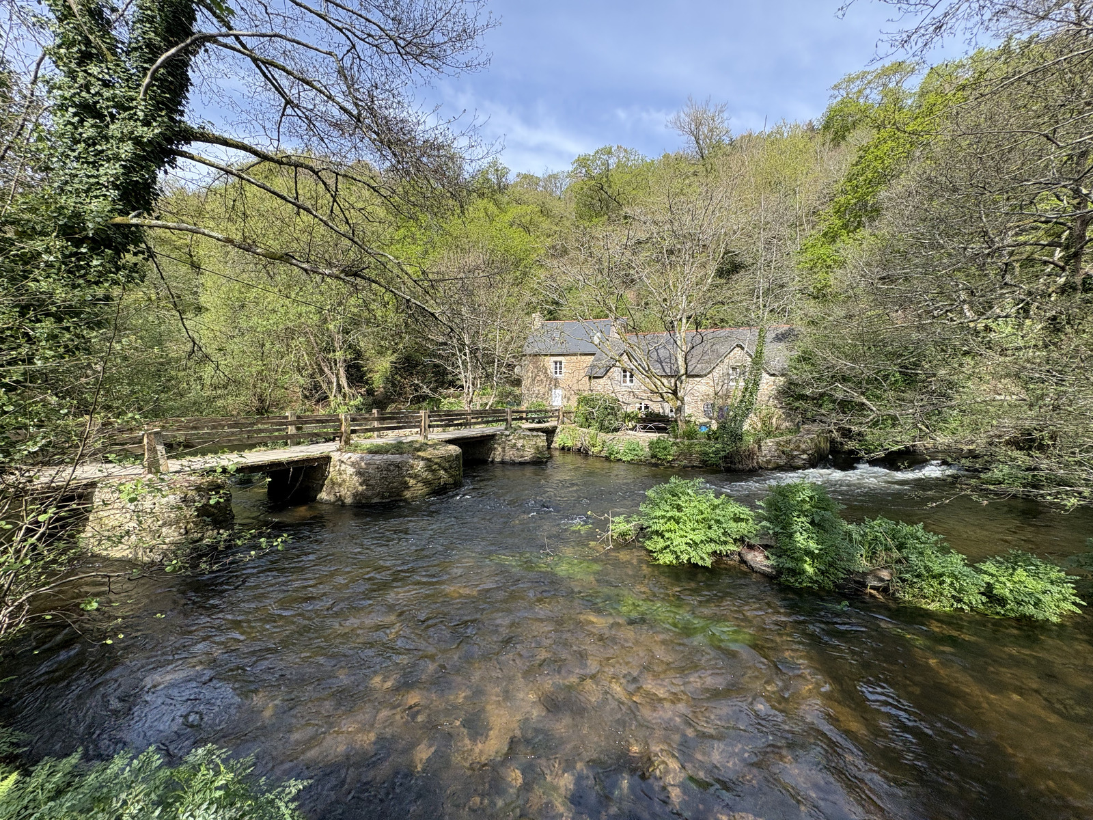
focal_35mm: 14
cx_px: 546
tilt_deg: +0.1
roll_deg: -0.5
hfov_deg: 102.1
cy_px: 410
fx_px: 442
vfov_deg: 85.7
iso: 40
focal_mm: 2.22
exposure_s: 1/565
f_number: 2.2
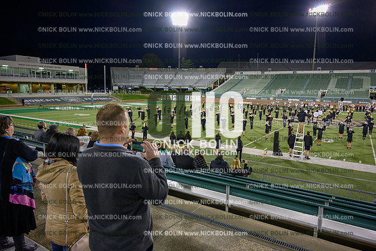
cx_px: 195
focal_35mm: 25
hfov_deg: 71.5
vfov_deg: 51.3
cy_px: 124
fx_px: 261
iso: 3200
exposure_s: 1/400
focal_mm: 24
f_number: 4
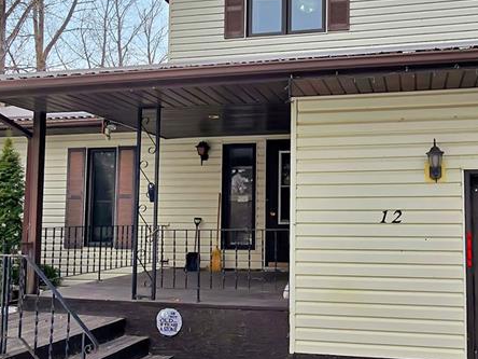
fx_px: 414
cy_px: 138
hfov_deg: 59.9
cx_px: 252
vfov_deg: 46.4
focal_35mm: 30
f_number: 2.2
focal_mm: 2.2
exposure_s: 1/2790
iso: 50
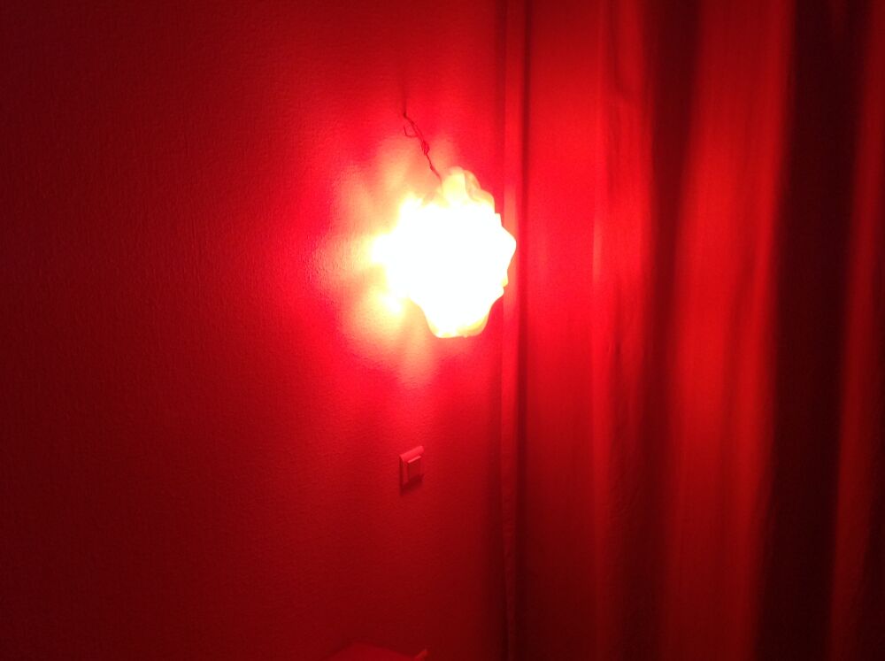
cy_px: 330
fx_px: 894
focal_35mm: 35
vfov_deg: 40.6
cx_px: 442
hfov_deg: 52.7
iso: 160
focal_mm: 4.28
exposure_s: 1/17
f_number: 2.4
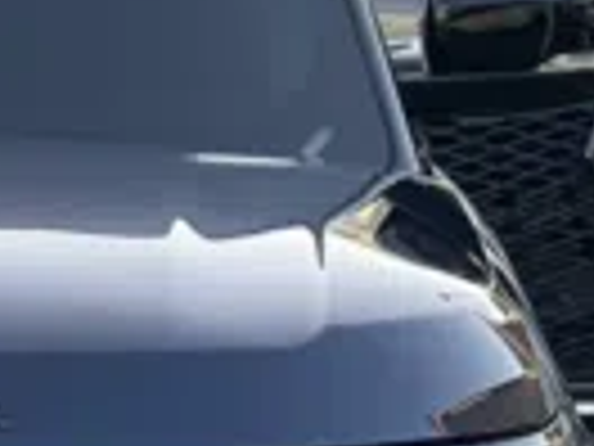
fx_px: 5337
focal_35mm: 311
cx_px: -468
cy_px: 0
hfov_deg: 6.2
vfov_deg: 4.8
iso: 50
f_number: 2.2
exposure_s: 1/121
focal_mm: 7.5
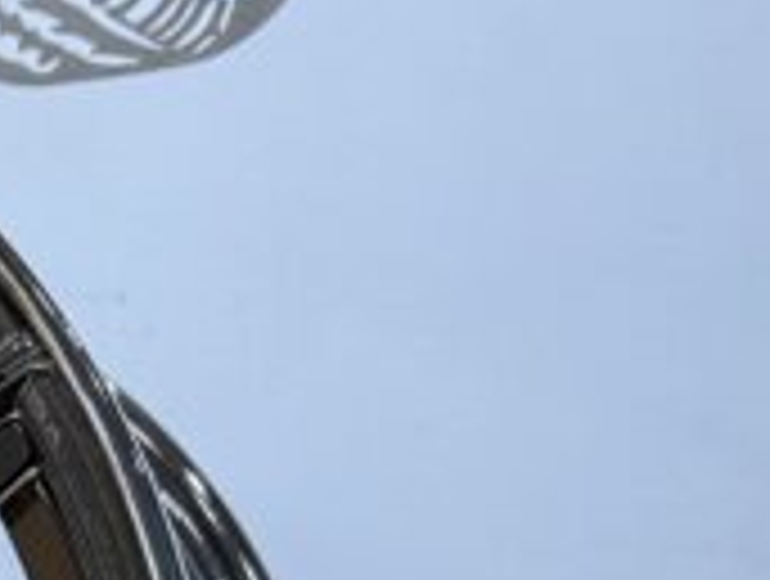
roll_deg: +0.9
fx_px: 1872
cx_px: -504
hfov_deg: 19.2
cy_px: 904
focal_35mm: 84
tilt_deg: +3.5
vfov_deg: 16.0
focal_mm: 6.76
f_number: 1.78
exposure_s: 1/25
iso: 1000
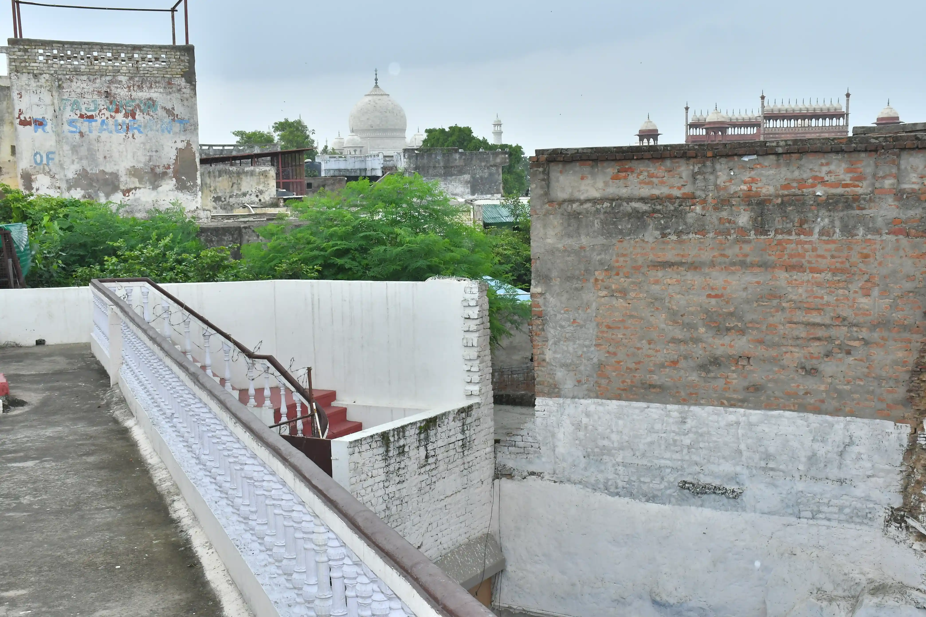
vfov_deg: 26.5
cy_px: 308
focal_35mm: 51
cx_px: 463
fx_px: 1312
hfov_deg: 38.9
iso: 640
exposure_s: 1/200
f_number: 11
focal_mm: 34
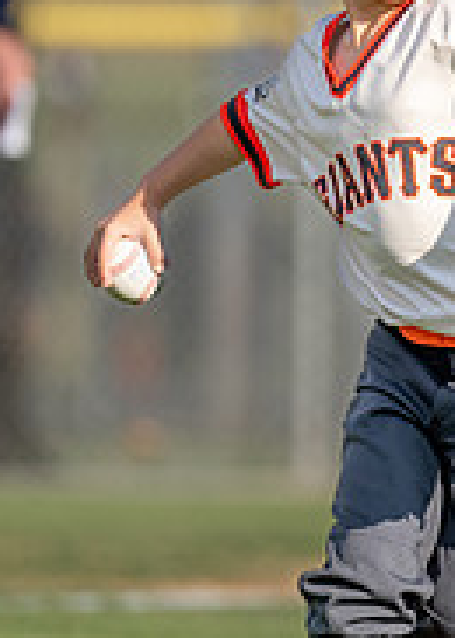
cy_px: 194
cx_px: 453
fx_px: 16445
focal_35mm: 909
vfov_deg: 2.2
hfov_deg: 1.6
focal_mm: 200
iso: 100
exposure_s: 1/2500
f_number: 2.8
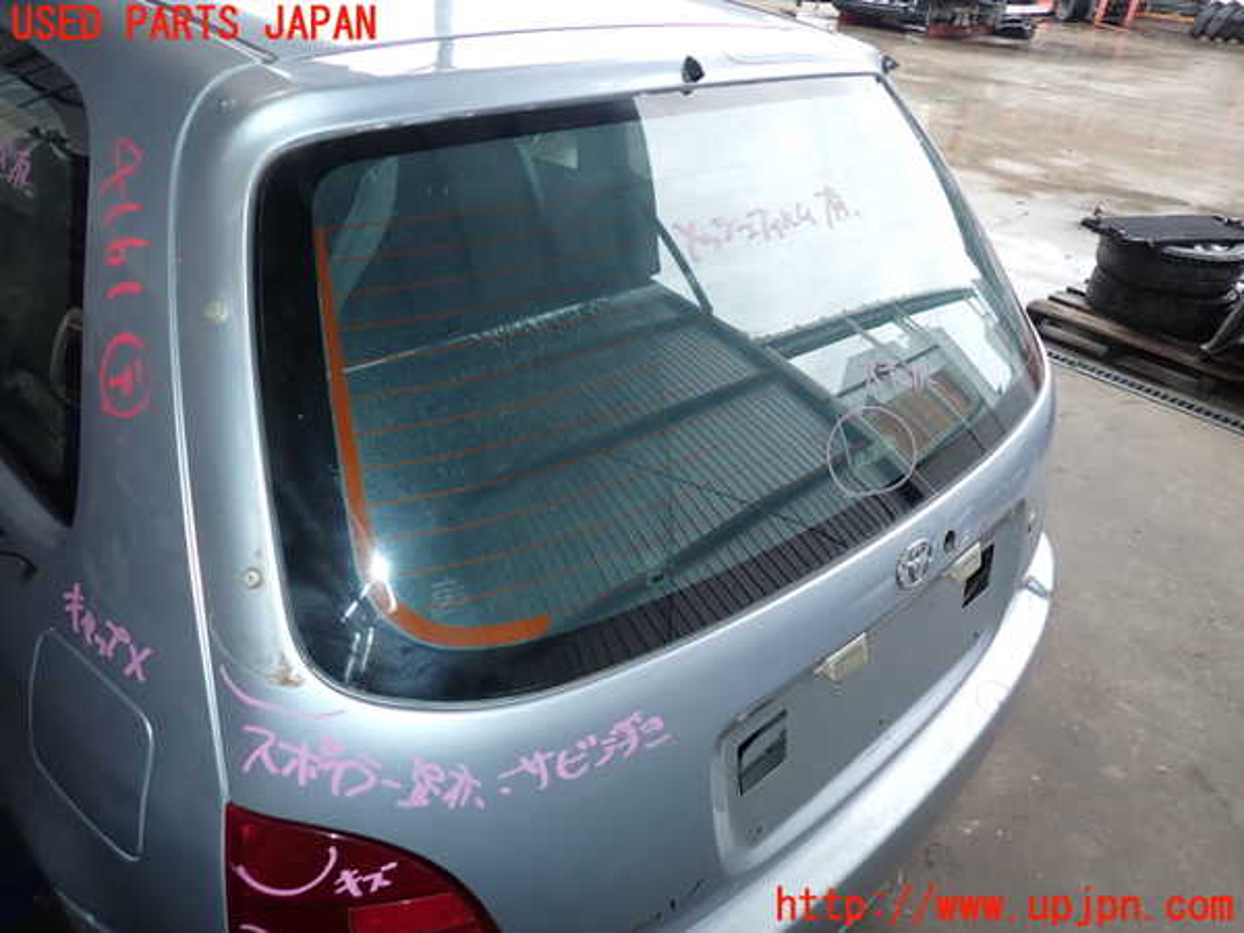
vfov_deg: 54.9
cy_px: 466
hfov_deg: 69.4
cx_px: 622
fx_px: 898
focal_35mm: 25
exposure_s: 1/125
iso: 100
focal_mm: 4.5
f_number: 2
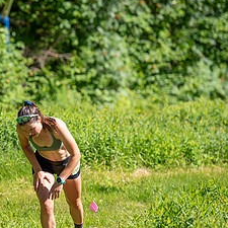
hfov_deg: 5.0
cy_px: 126
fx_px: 2616
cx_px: -20
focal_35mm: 351
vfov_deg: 5.0
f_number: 3.5
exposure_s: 1/640
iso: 100
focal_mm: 160
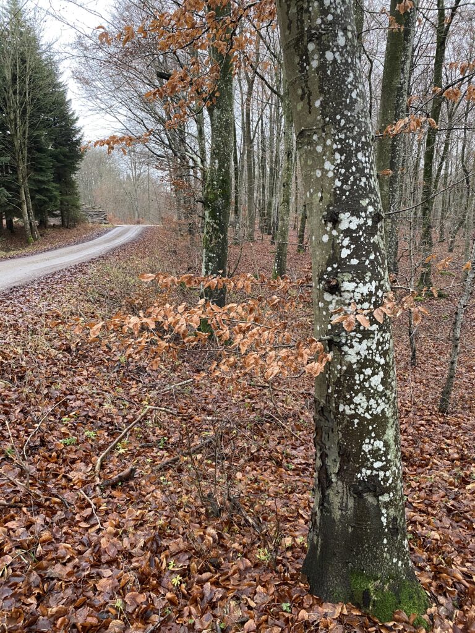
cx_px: 238
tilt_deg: -8.5
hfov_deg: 53.1
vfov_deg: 67.3
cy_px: 316
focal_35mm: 26
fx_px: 476
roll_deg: +0.9
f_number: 1.8
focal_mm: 4.25
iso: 160
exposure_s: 1/60
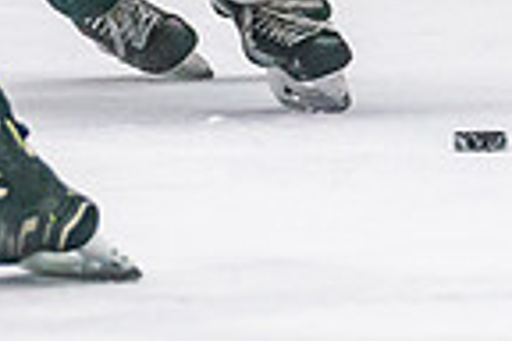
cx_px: -24
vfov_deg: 1.1
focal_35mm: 1228
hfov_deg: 1.7
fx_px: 17464
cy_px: -366
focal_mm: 143
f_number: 2.8
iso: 3200
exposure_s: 1/1250
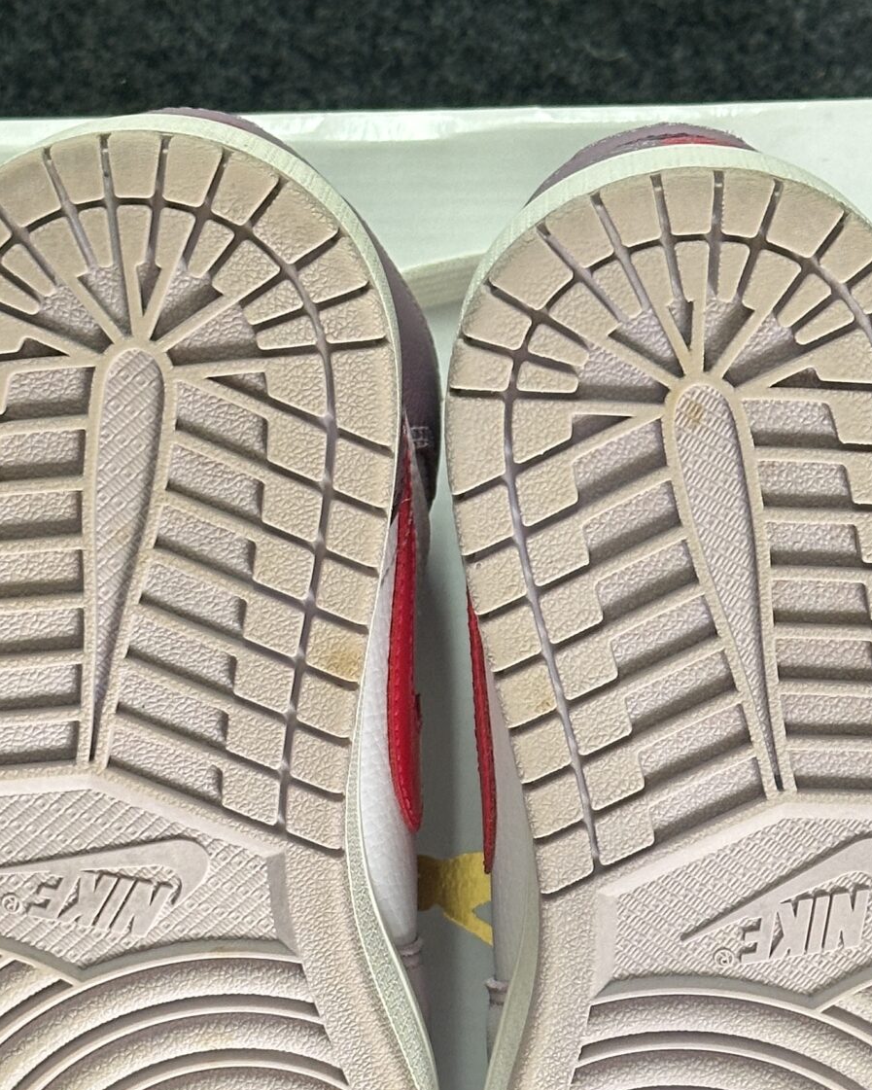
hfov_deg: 14.4
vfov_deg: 17.8
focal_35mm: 107
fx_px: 3451
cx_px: 497
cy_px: 870
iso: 160
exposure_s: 1/50
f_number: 1.78
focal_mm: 6.86
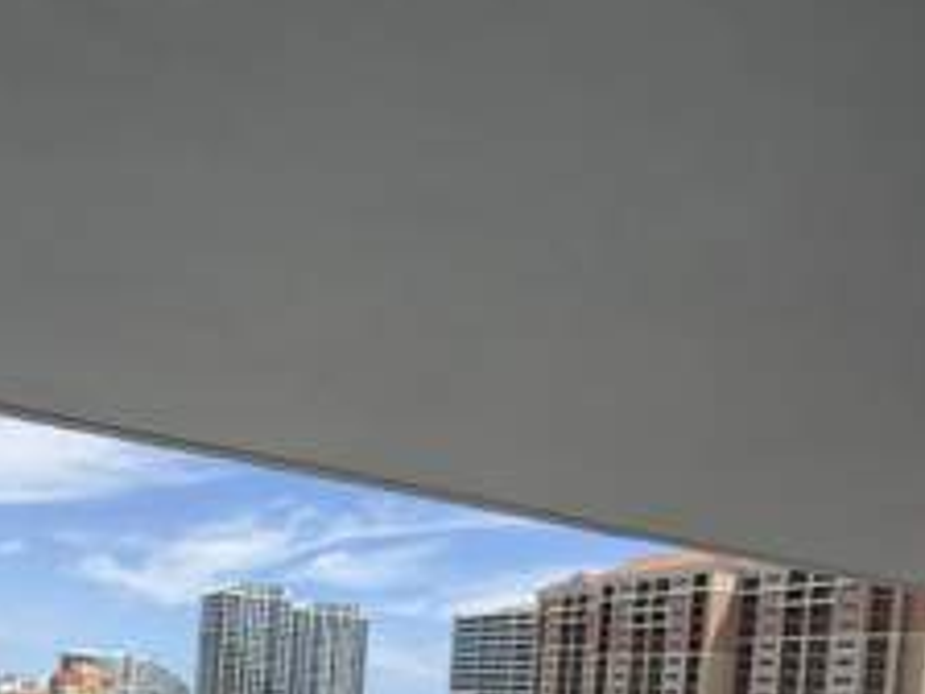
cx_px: 252
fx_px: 802
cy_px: 717
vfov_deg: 40.2
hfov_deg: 57.5
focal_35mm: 30
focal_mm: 2.22
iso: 50
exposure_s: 1/2841
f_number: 2.2
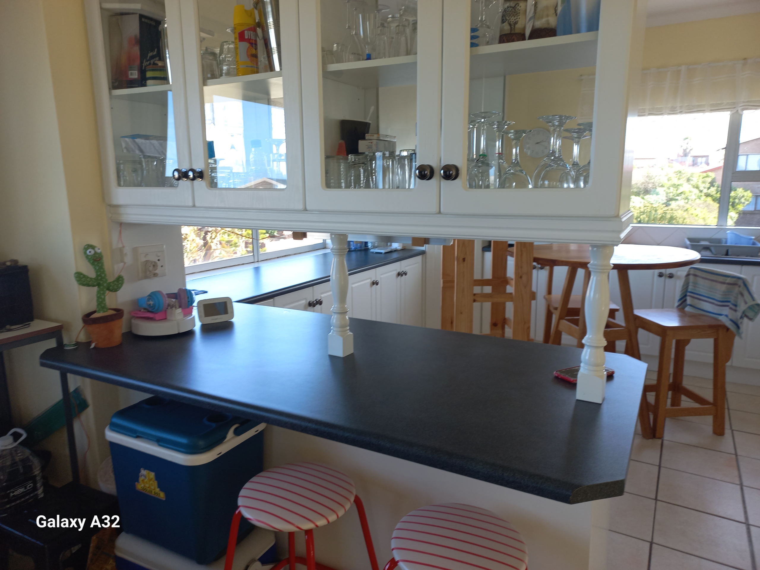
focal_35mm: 25
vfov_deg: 54.9
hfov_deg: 69.4
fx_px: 549
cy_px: 285
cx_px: 380
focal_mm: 4.6
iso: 32
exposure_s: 1/60
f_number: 1.8
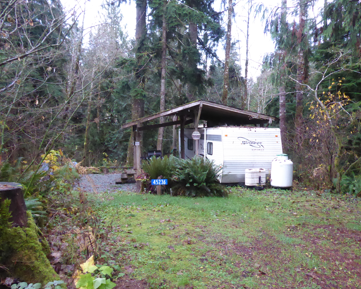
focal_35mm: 29
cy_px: 151
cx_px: 176
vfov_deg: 50.0
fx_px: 310
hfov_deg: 60.4
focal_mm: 4.3
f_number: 3.3
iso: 1600
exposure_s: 1/250
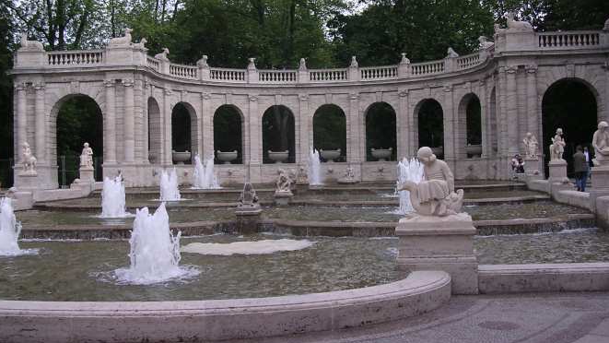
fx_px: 678
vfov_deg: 28.3
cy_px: 128
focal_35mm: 42
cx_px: 301
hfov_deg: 48.4
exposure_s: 1/479
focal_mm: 5.8
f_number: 2.8
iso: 100
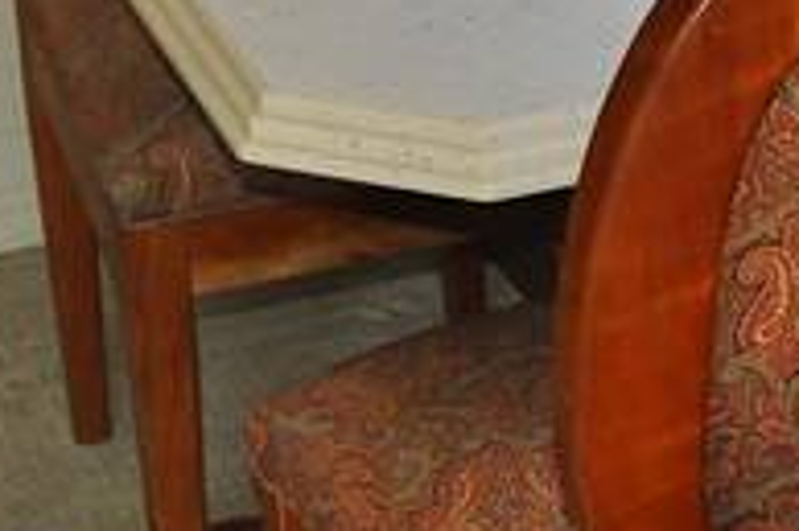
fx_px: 3082
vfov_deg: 9.7
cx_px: 680
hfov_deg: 14.7
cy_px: -99
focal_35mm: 139
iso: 800
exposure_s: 1/60
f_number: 3.5
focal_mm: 18
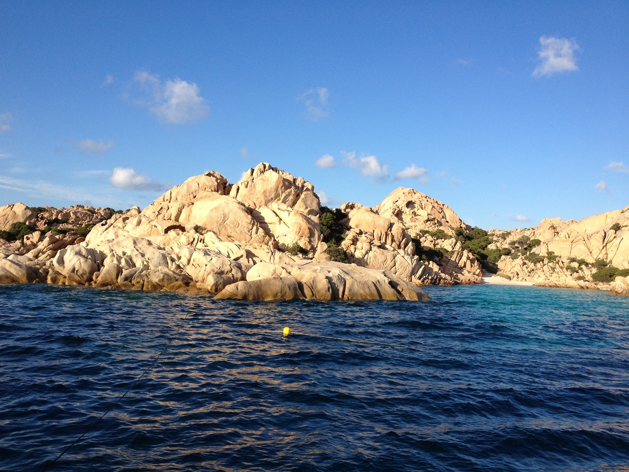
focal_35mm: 35
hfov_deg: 52.6
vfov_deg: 40.7
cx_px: 314
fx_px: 636
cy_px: 236
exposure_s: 1/1416
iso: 64
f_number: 2.4
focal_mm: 4.28
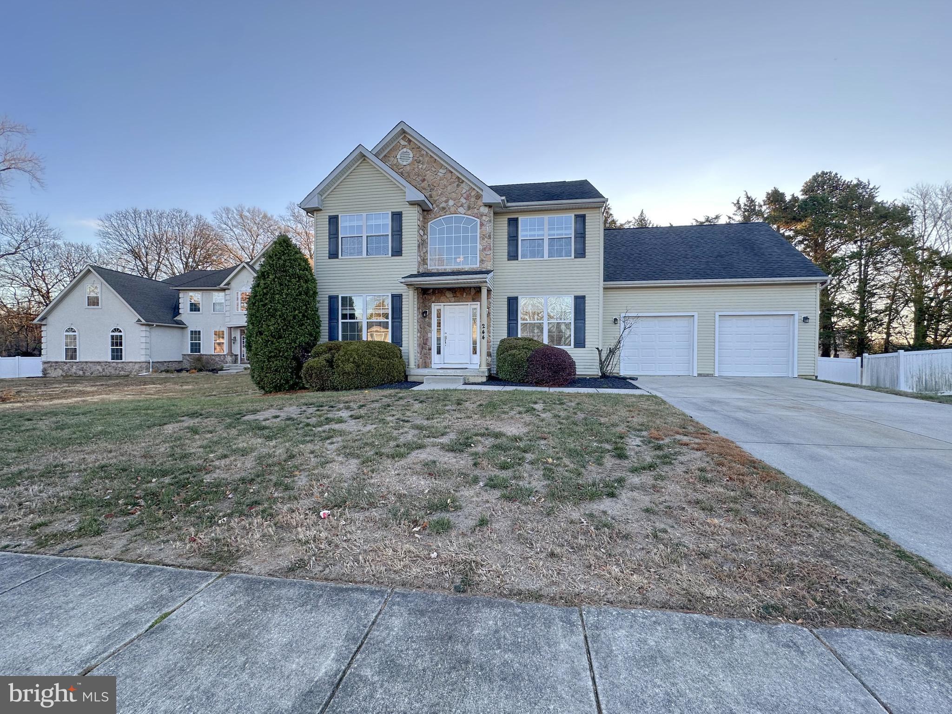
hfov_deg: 102.1
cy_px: 357
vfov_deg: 85.7
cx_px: 476
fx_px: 385
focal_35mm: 14
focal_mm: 2.22
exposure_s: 1/173
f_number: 2.2
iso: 40
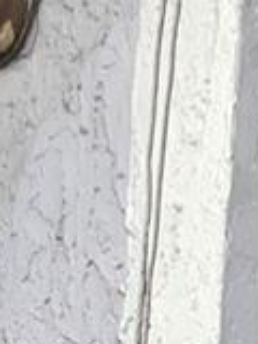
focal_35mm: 217
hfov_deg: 6.8
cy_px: 907
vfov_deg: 8.2
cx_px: 118
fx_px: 2156
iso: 16
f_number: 1.8
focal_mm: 3
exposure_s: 1/124
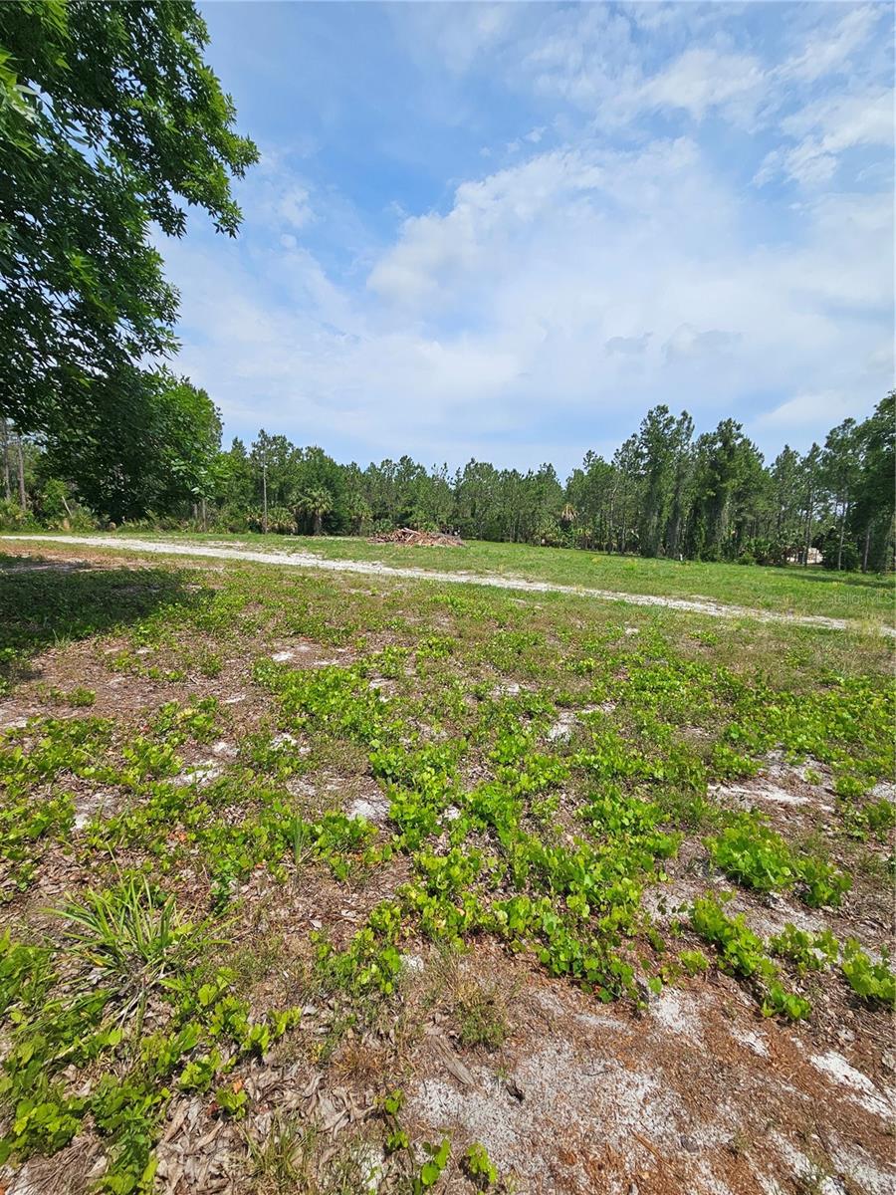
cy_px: 598
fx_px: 449
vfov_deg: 106.2
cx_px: 448
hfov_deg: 89.9
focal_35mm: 13
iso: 50
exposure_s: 1/4268
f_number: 2.2
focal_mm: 2.2
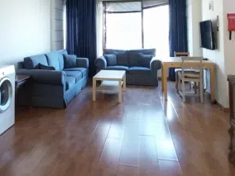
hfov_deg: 56.5
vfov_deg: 41.4
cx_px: 96
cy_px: 24
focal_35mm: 32
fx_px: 217
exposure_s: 1/25
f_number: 2.2
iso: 202
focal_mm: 1.3
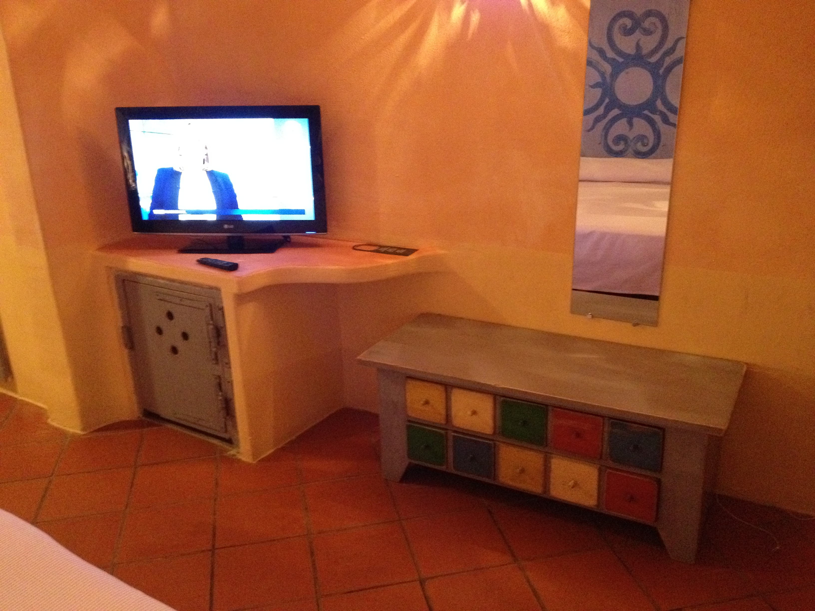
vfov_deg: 40.7
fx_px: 824
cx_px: 408
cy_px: 306
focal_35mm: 35
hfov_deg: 52.6
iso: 800
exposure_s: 1/17
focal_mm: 4.28
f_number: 2.4
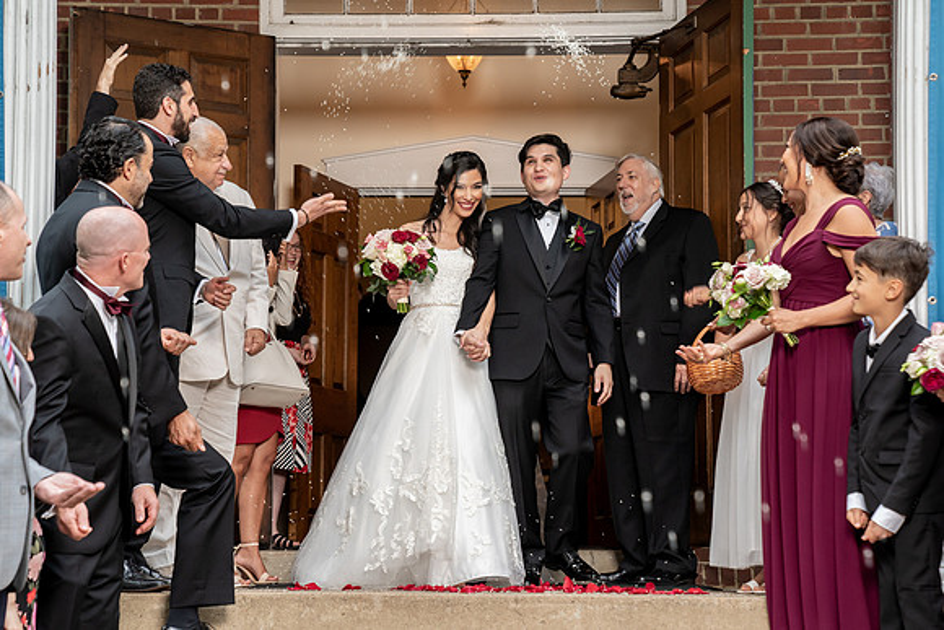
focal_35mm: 73
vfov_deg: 18.8
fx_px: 1905
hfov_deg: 27.8
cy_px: 333
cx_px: 443
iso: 800
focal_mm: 67
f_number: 4
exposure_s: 1/250
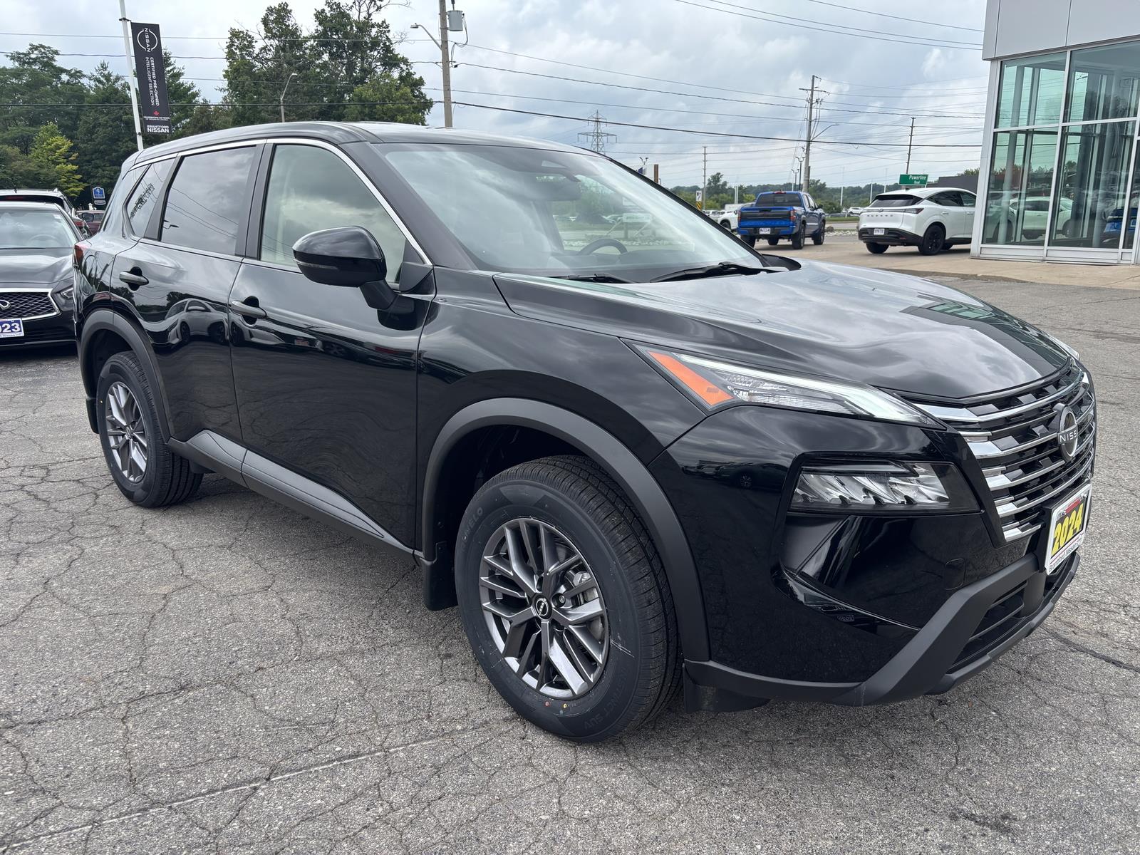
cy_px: 428
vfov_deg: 53.1
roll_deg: +0.0
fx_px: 856
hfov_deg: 67.3
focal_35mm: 26
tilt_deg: -14.8
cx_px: 570
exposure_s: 1/1164
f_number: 1.6
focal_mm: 5.96
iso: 50
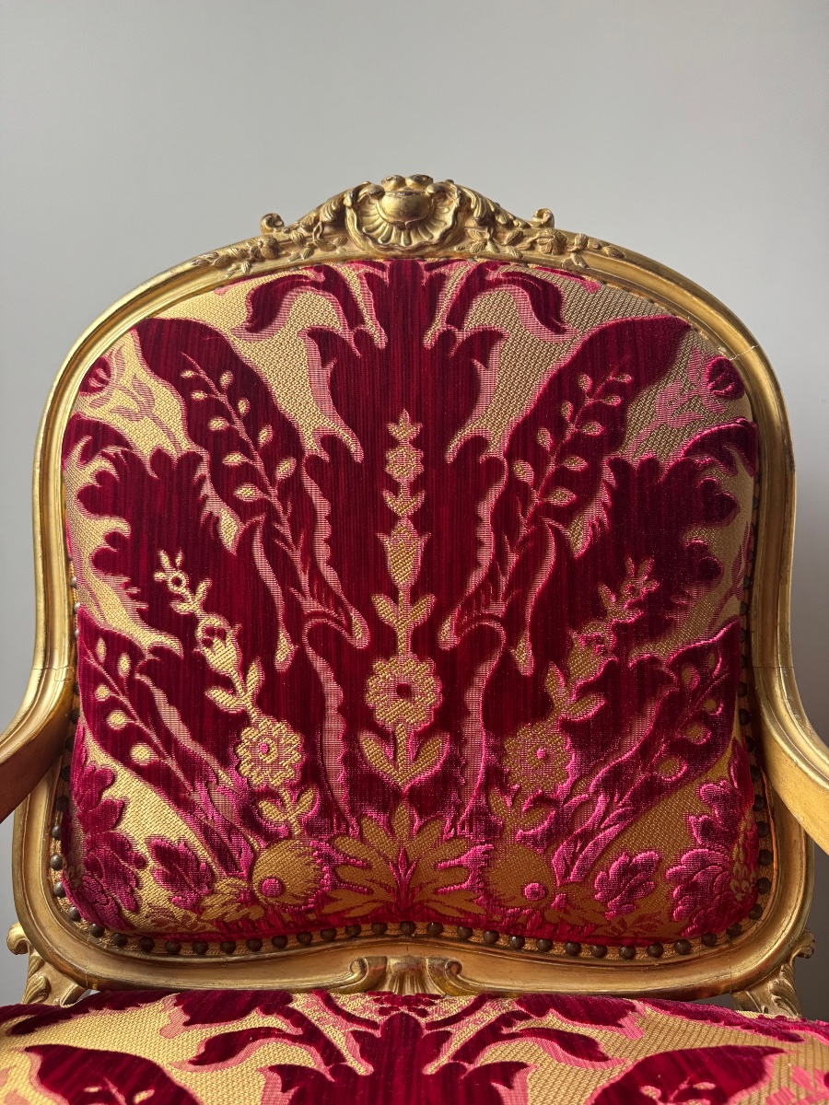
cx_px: 414
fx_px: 766
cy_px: 552
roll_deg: -0.1
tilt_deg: -4.4
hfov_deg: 56.8
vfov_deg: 71.6
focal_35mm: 24
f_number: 1.78
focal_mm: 6.76
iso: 400
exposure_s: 1/50
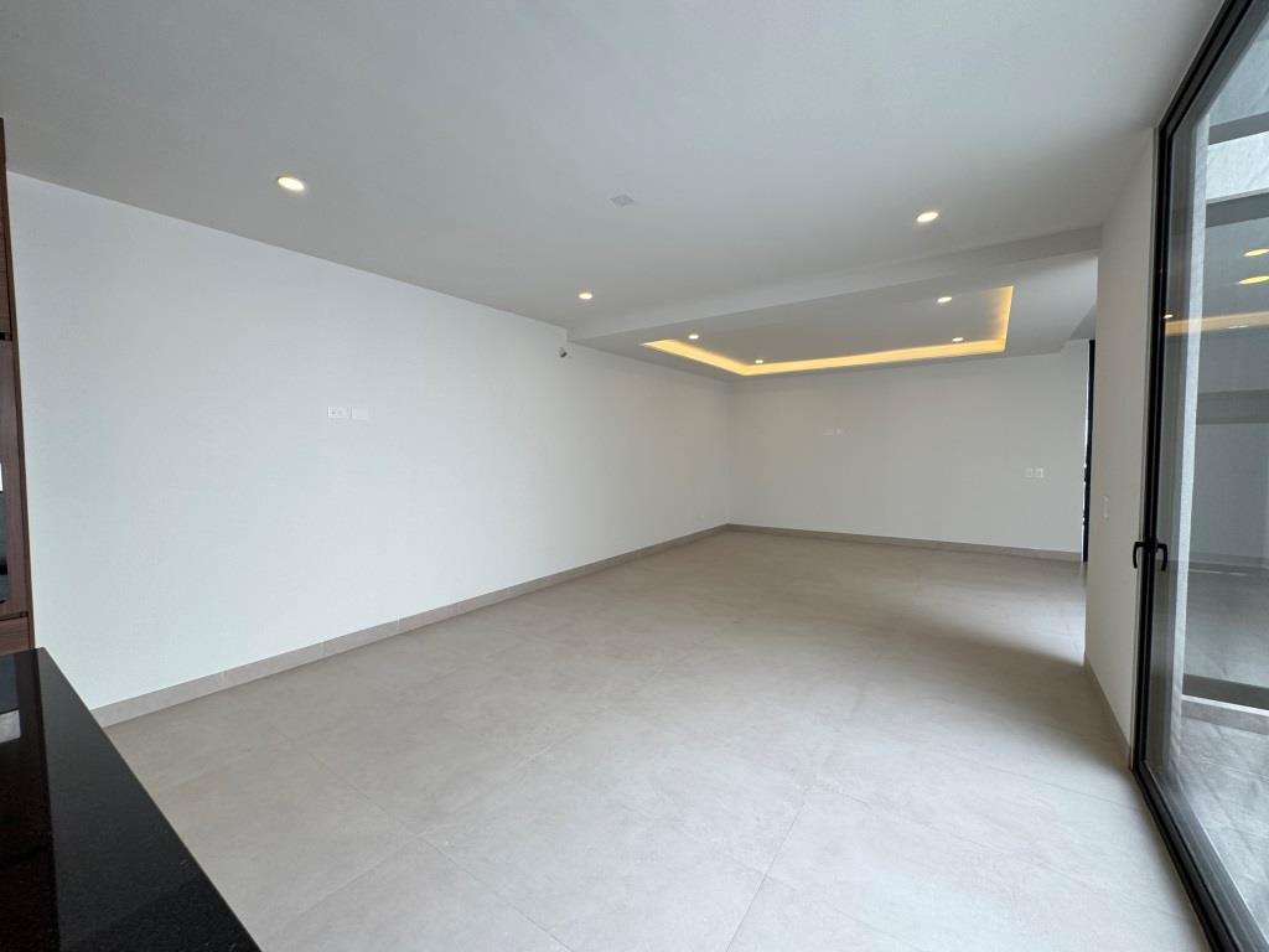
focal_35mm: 14
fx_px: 513
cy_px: 476
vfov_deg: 85.7
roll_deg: +0.9
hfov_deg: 102.1
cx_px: 634
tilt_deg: -2.8
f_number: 2.2
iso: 50
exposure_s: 1/120
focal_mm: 2.22
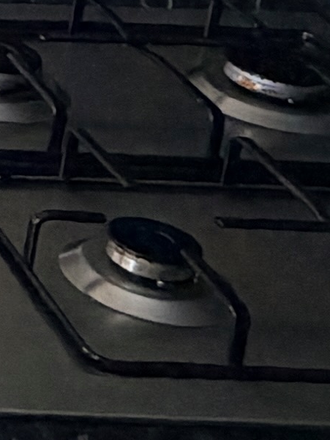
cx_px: -900
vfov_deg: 14.0
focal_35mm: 133
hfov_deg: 8.0
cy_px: -201
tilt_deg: -17.2
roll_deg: +2.3
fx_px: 1690
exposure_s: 1/121
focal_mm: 2.22
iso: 125
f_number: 2.2
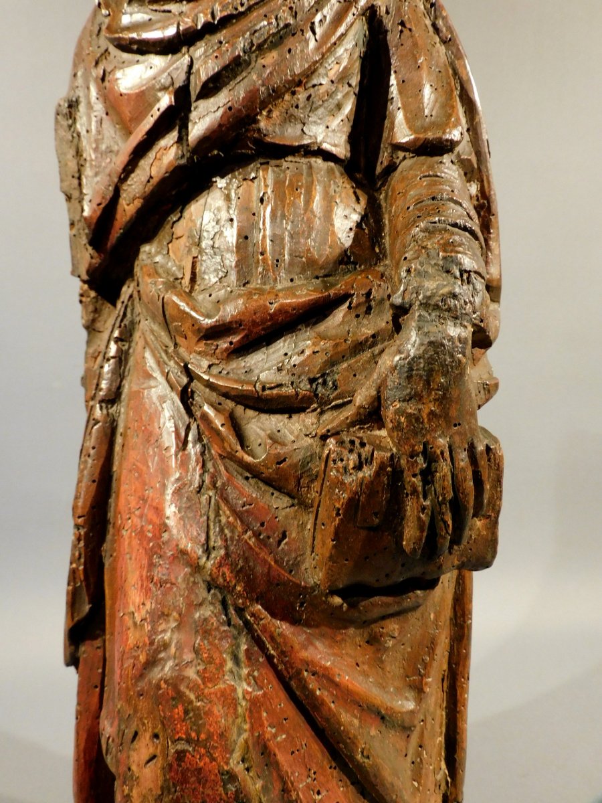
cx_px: 301
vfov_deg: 71.6
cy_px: 402
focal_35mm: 24
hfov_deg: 56.8
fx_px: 557
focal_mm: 4.3
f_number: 3.3
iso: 400
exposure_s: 1/20
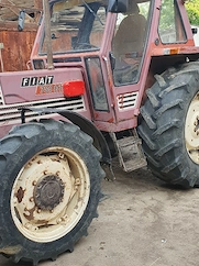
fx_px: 330
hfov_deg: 33.1
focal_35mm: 43
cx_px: 58
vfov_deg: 43.9
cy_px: 125
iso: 64
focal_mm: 4.32
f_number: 2.4
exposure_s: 1/100
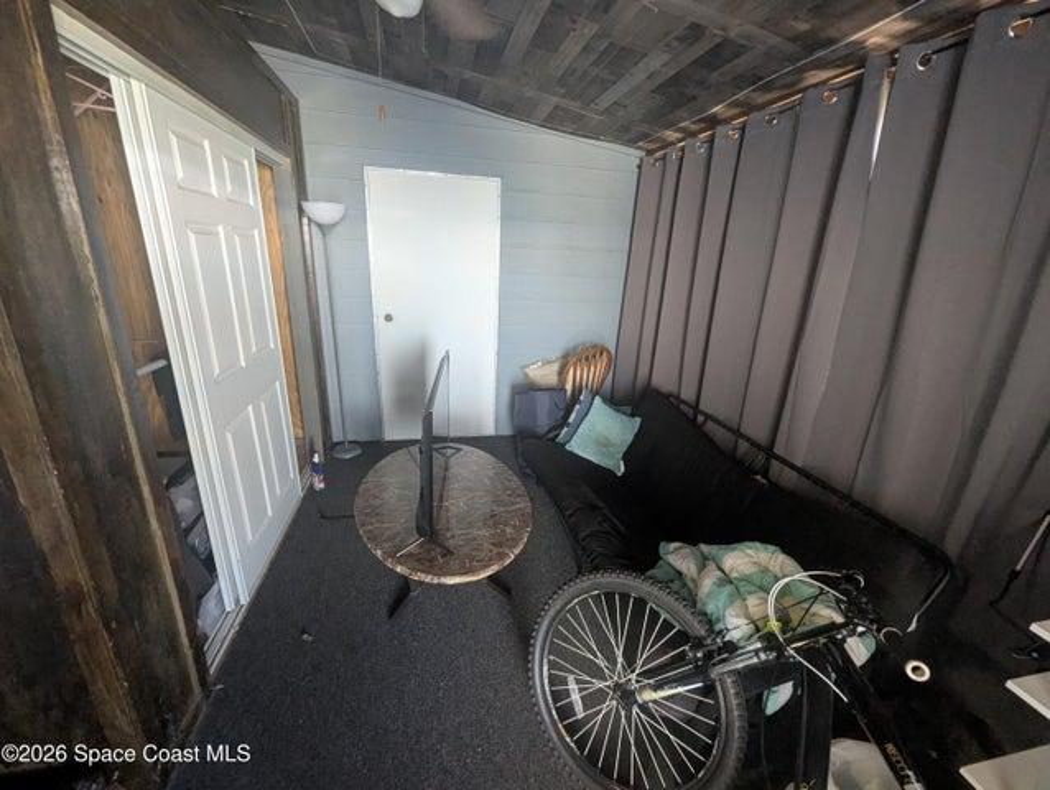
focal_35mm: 13
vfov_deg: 90.0
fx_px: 395
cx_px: 525
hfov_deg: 106.1
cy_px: 395
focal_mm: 1.95
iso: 502
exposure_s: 1/23.8
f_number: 2.2
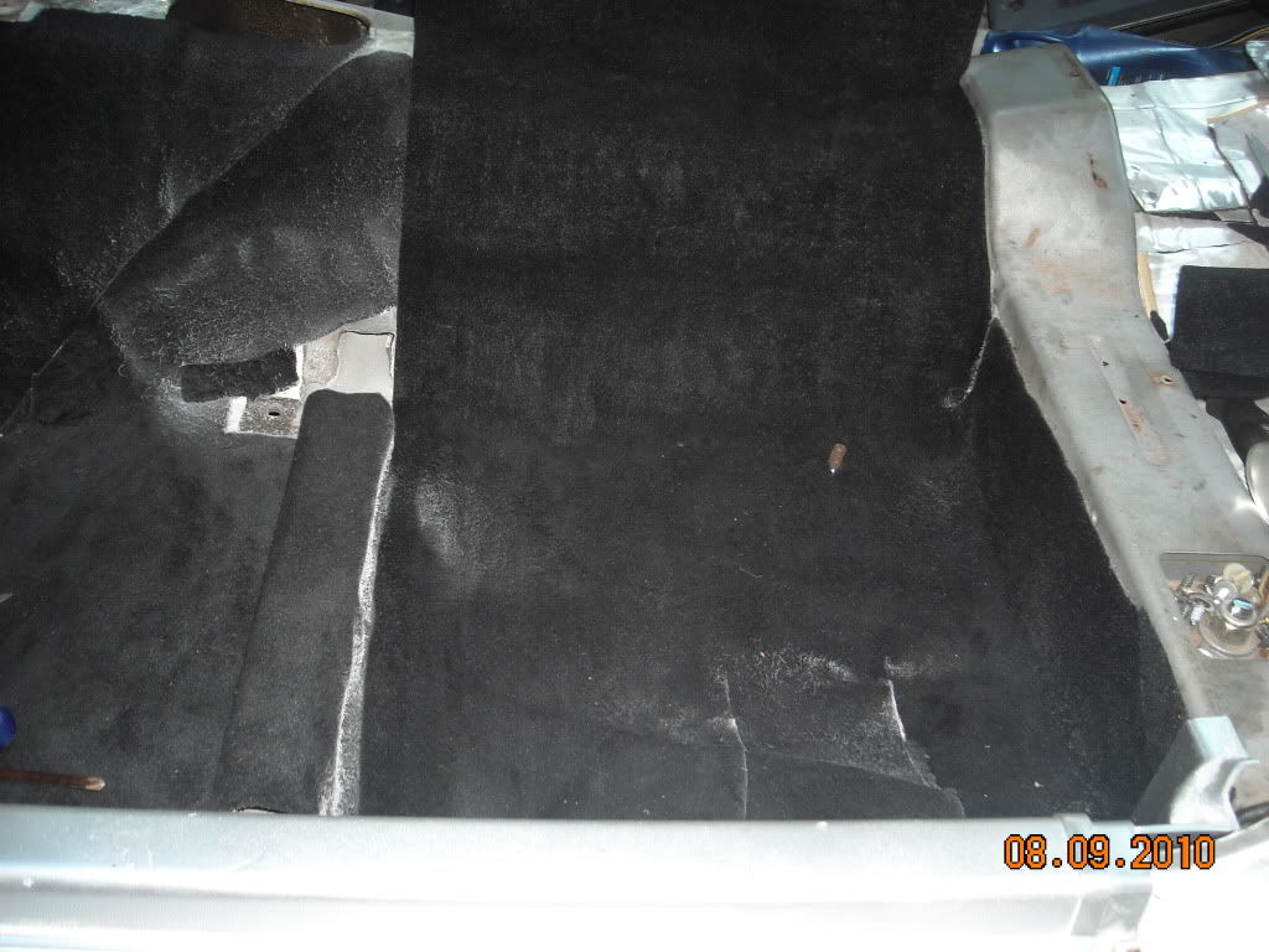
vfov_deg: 40.7
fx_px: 1283
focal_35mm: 35
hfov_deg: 52.6
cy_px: 476
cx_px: 634
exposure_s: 1/60
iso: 100
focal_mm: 5.7
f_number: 2.8
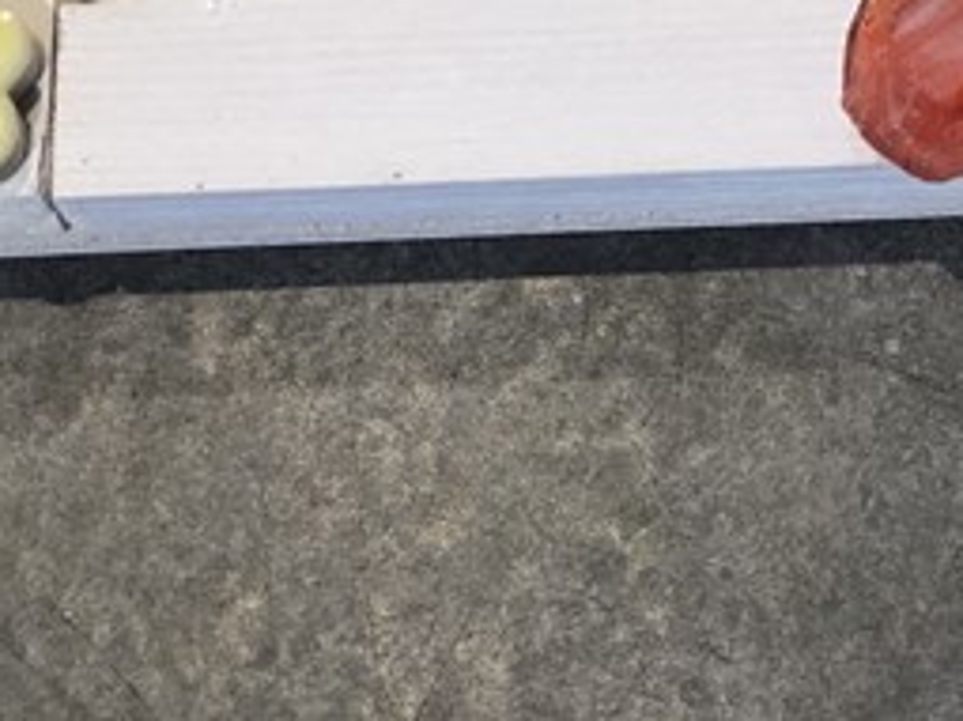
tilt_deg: -65.6
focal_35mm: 179
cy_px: -377
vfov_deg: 8.1
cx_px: 1054
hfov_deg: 10.9
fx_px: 4977
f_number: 2.8
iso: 20
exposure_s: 1/40
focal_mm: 6.6
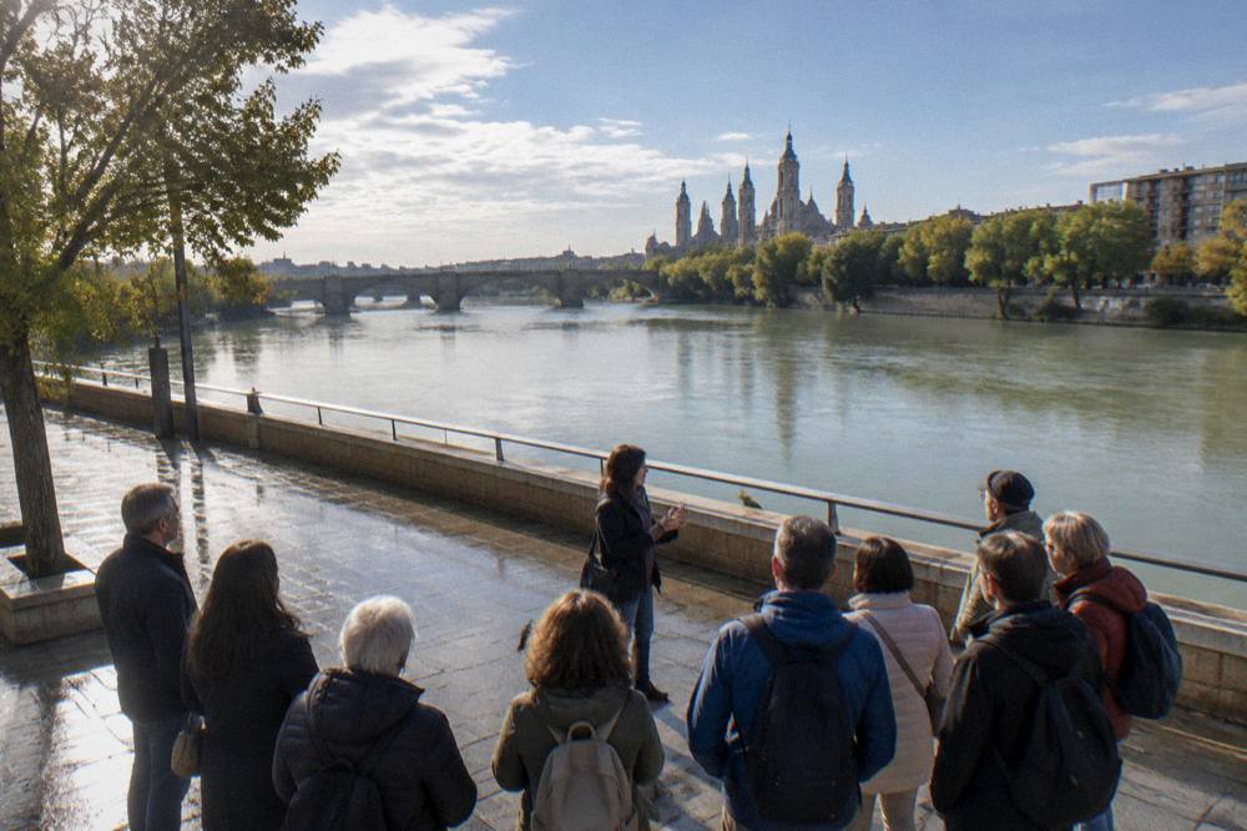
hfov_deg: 54.5
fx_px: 1212
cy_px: 416
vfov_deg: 37.8
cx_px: 624
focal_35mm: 35
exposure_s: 1/200
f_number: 10
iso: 500
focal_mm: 35
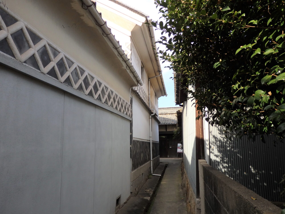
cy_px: 107
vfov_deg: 54.9
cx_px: 142
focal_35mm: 25
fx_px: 206
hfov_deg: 69.4
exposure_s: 1/800
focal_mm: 4.5
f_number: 3
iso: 125
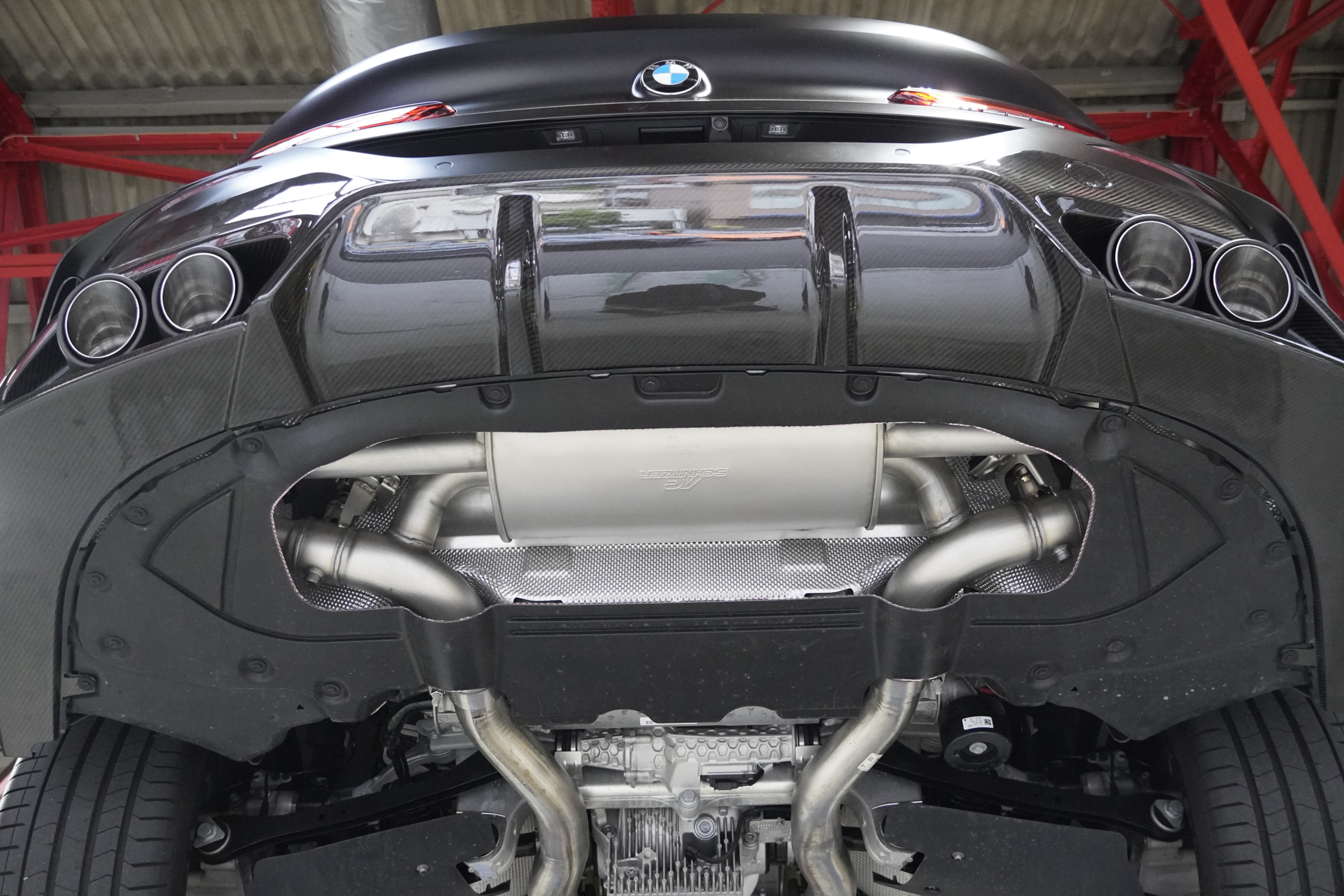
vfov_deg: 38.4
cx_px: 672
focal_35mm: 34
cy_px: 448
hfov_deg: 55.1
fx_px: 1288
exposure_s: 1/160
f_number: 4
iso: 4000
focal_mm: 23
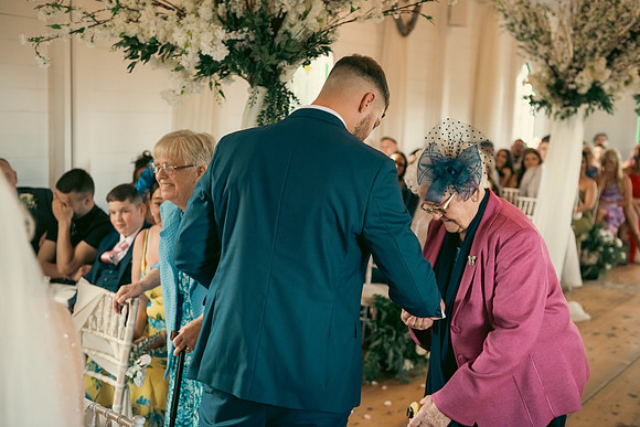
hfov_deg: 43.6
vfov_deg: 29.9
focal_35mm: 45
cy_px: 214
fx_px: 800
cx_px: 320
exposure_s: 1/160
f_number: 3.5
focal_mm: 45
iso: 640
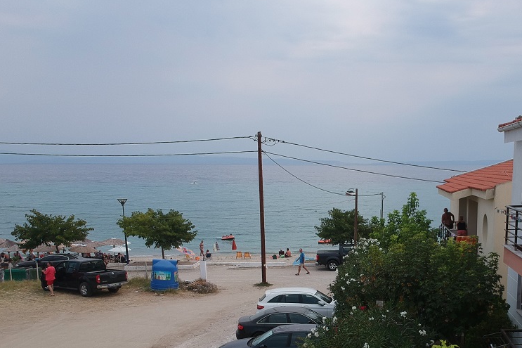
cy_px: 281
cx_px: 385
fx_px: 609
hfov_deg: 45.0
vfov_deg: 31.0
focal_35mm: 42
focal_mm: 4.49
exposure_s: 1/1250
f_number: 2.6
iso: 100
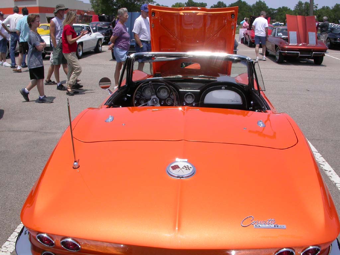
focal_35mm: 38
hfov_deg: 49.0
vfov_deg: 37.7
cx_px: 170
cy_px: 128
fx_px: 373
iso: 100
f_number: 7.5
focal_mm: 7.85
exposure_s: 1/505
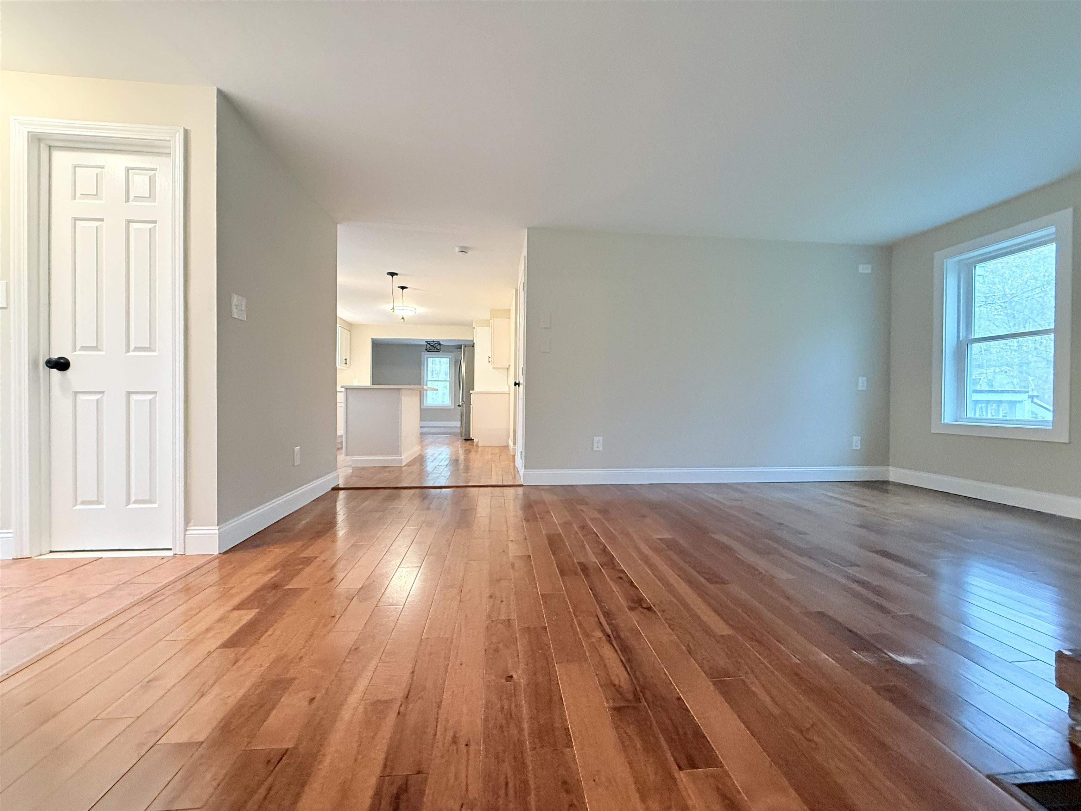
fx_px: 437
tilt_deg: -0.3
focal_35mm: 14
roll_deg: -0.4
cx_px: 540
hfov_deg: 102.1
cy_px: 406
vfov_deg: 85.7
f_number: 2.2
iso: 500
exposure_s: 1/60
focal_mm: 2.22
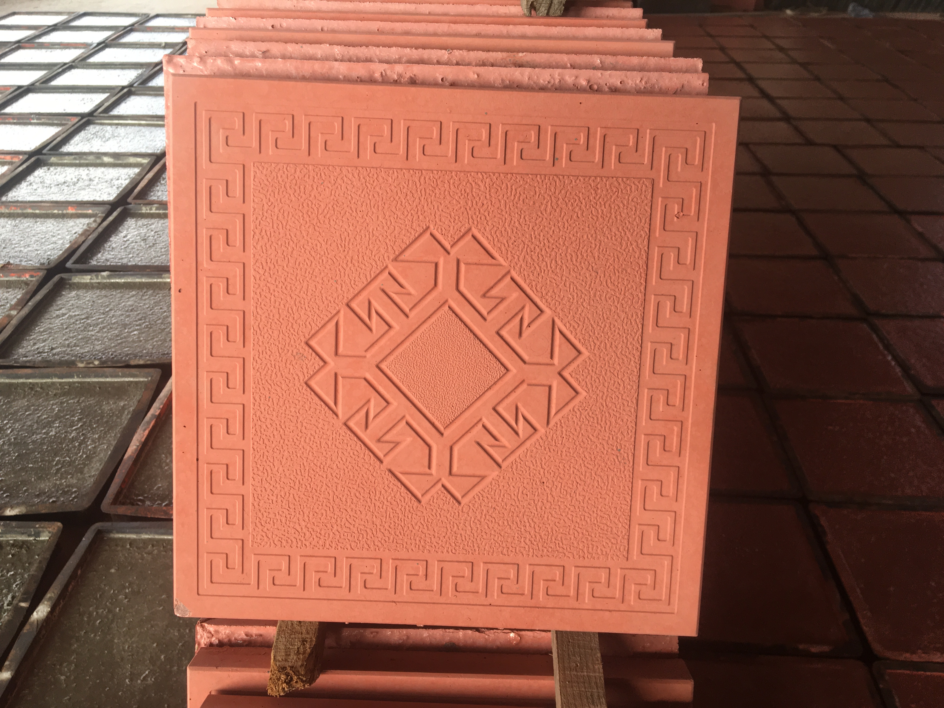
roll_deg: -1.6
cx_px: 472
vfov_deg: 48.2
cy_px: 354
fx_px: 791
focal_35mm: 29
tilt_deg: -32.6
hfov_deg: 61.7
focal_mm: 4.15
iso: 40
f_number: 2.2
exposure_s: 1/100
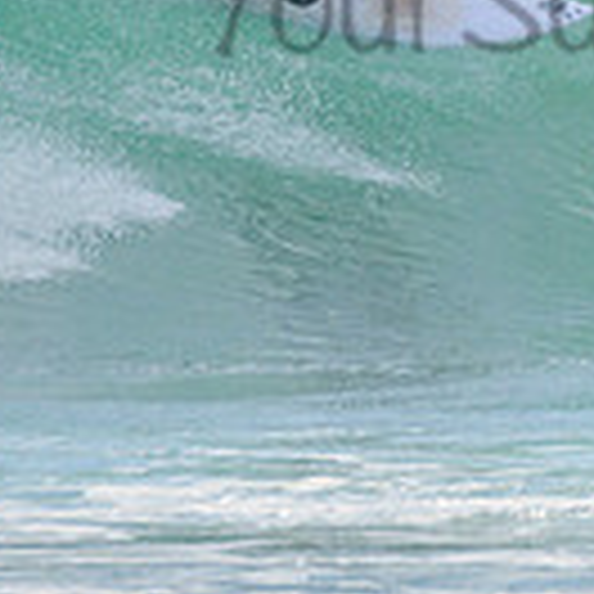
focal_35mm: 2279
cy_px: -143
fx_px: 44244
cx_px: 377
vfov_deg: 0.8
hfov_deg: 0.8
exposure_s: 1/2000
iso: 400
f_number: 5.6
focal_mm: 500
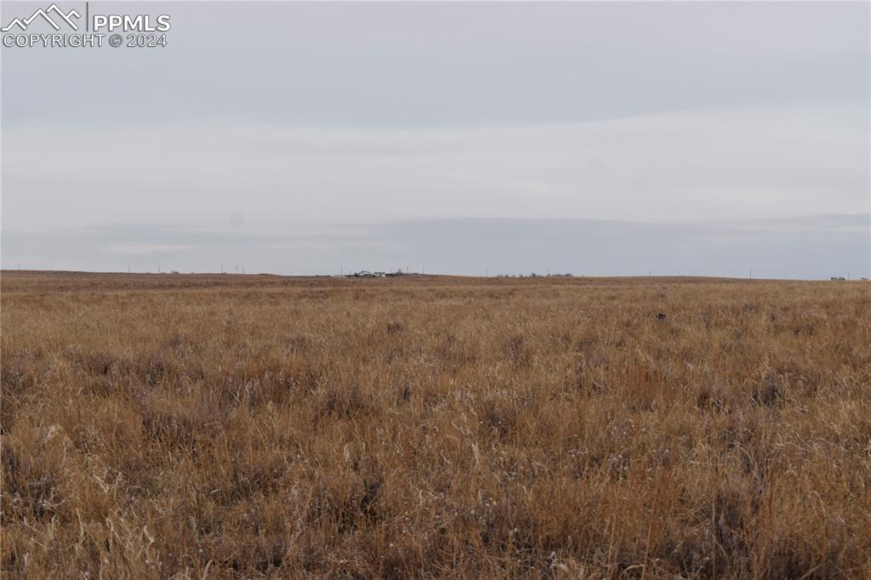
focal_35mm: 82
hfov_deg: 24.6
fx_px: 1995
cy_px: 290
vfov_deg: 16.5
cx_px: 436
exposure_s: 1/60
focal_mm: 55
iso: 400
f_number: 8
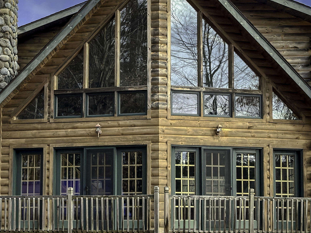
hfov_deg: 22.8
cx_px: 155
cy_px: 101
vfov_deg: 17.2
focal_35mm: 86
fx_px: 773
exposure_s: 1/1400
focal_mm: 6.86
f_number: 1.8
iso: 80
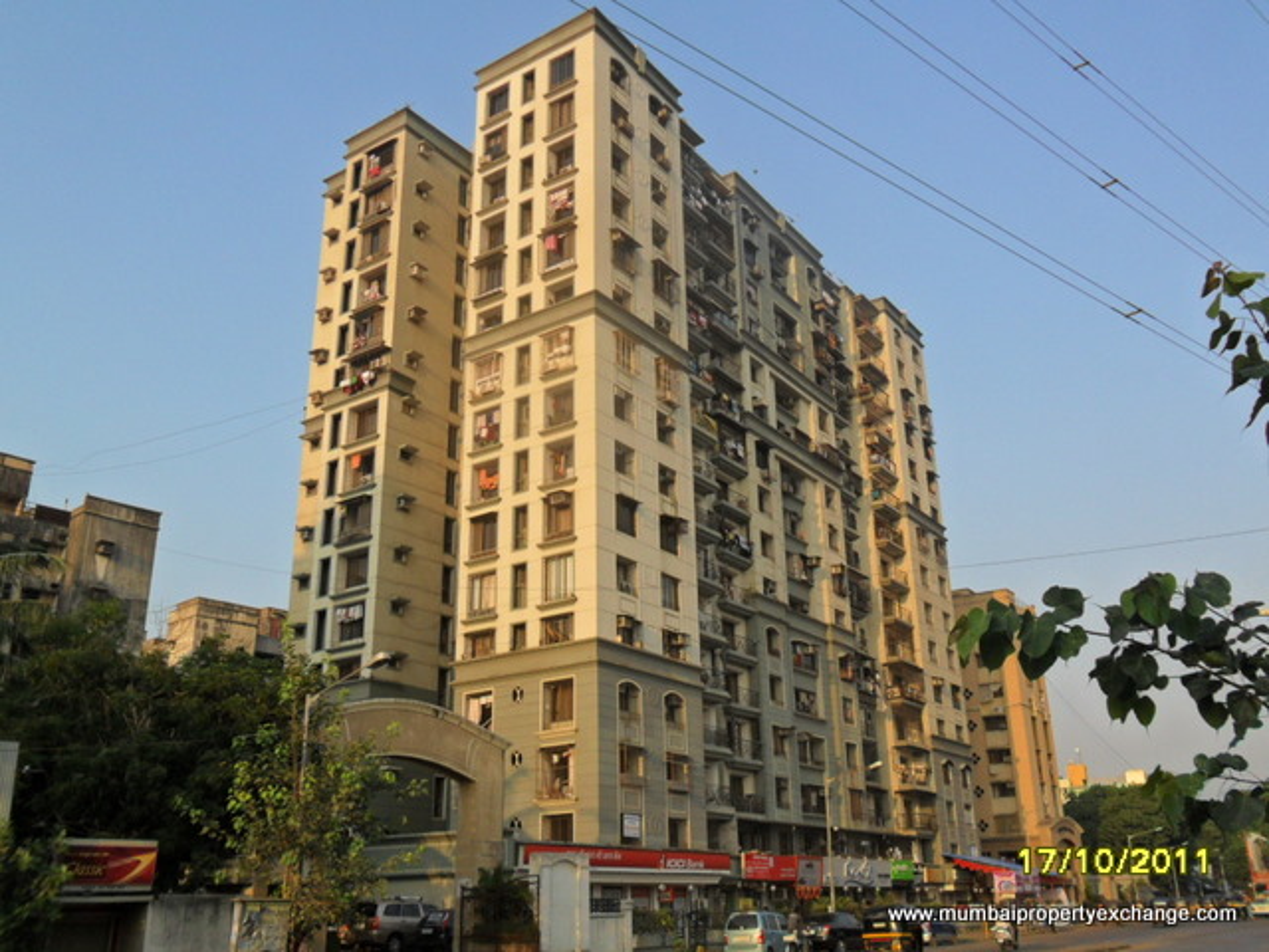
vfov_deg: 44.2
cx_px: 634
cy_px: 476
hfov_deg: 56.8
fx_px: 1173
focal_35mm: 32
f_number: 3.7
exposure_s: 1/500
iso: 100
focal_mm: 5.7
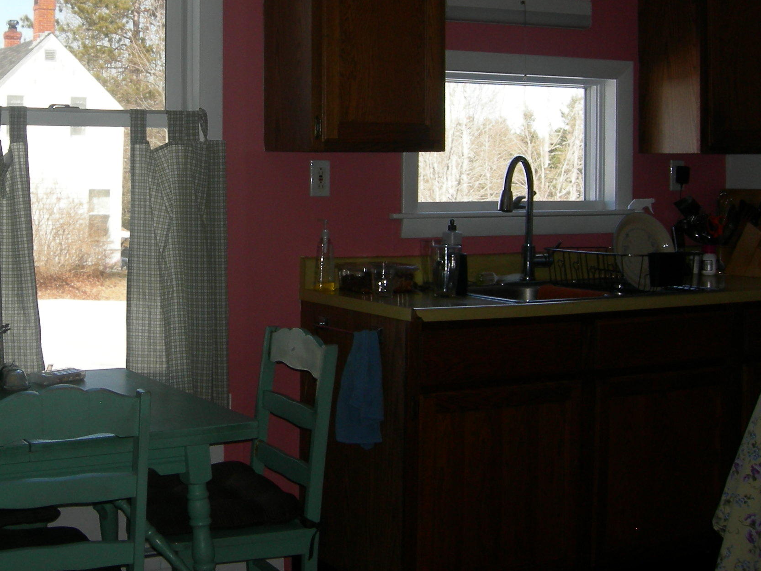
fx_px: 1231
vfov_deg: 25.8
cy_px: 138
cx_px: 197
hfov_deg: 33.7
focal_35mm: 56
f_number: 4.3
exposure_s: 1/133
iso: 64
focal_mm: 7.5
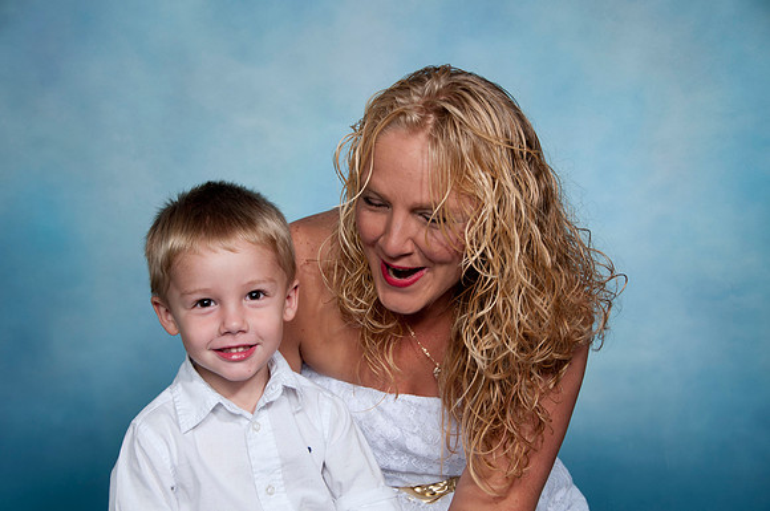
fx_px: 1666
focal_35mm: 78
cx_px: 385
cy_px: 256
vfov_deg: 17.4
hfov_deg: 26.0
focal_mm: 52
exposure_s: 1/60
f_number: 7.1
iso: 100
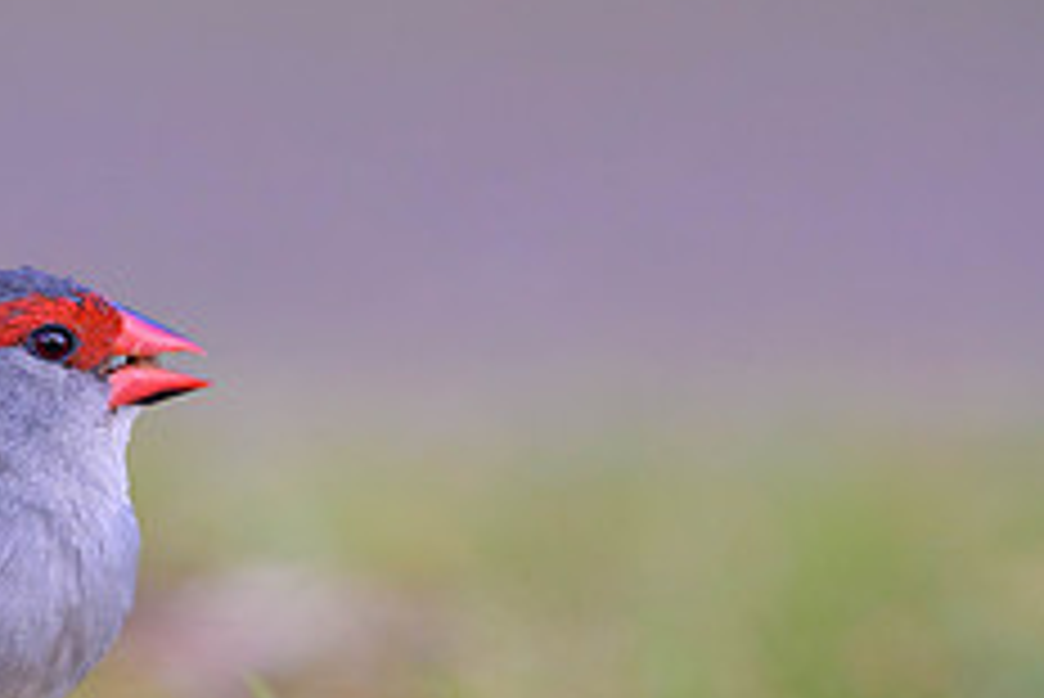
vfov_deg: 1.0
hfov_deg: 1.5
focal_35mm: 1386
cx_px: 226
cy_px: 595
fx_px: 40218
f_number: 2.8
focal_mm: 400
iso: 1100
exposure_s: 1/3200
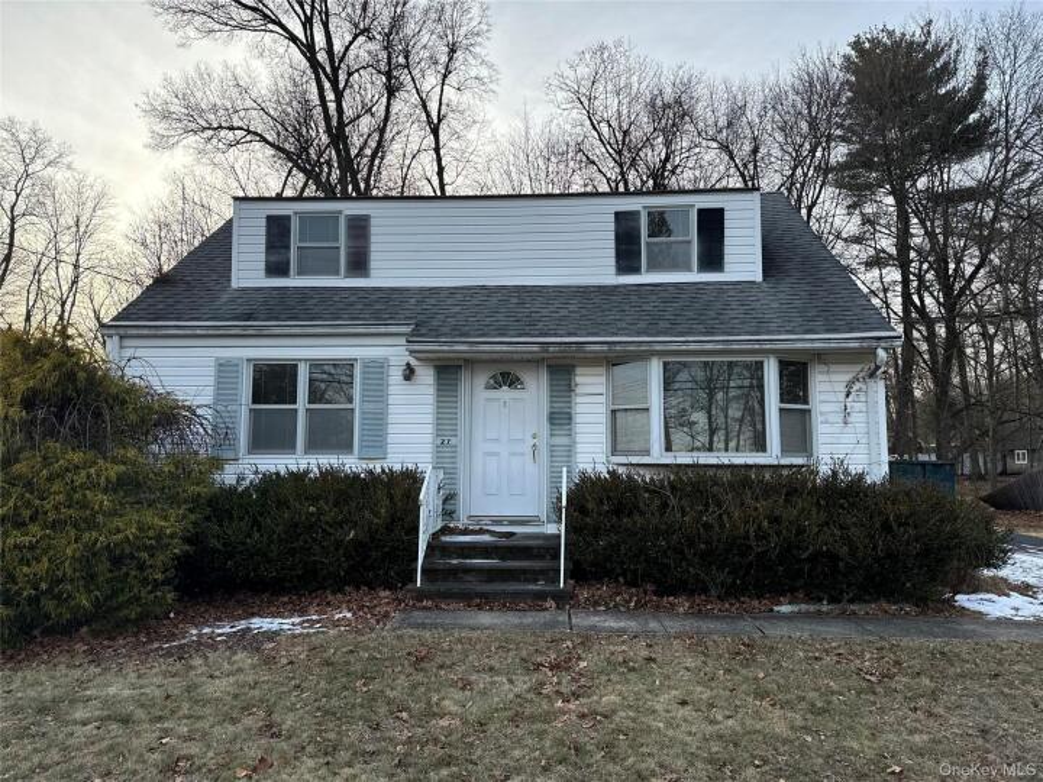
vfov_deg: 56.8
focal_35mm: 24
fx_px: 723
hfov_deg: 71.6
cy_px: 391
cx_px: 522
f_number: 1.78
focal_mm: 6.76
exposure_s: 1/876
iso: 80
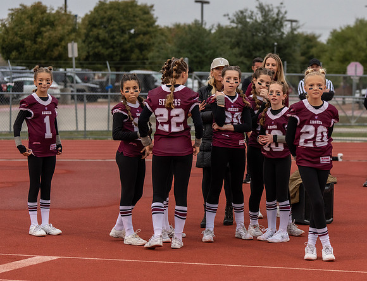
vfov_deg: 13.0
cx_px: 268
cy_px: 115
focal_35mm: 116
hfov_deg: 16.8
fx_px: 1237
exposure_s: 1/500
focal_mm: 75
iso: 1000
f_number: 2.8
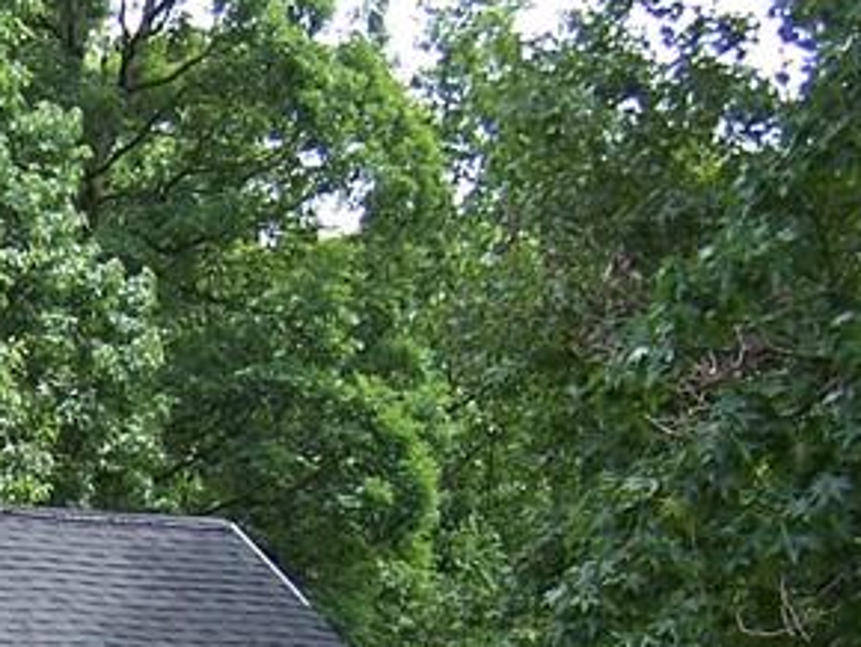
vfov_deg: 10.5
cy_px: 1107
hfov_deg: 13.6
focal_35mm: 134
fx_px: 3336
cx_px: -537
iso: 80
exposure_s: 1/350
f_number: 2.8
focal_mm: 6.3
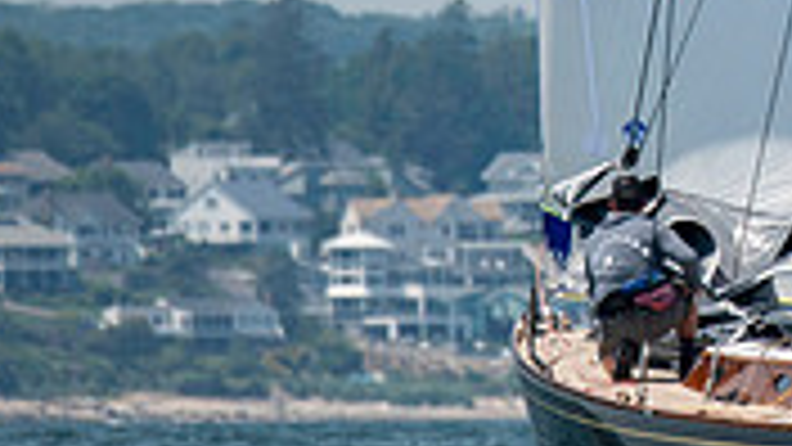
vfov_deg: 0.7
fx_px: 34126
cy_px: -133
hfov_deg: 1.3
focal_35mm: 1625
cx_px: 986
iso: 200
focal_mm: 300
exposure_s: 1/3200
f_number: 4
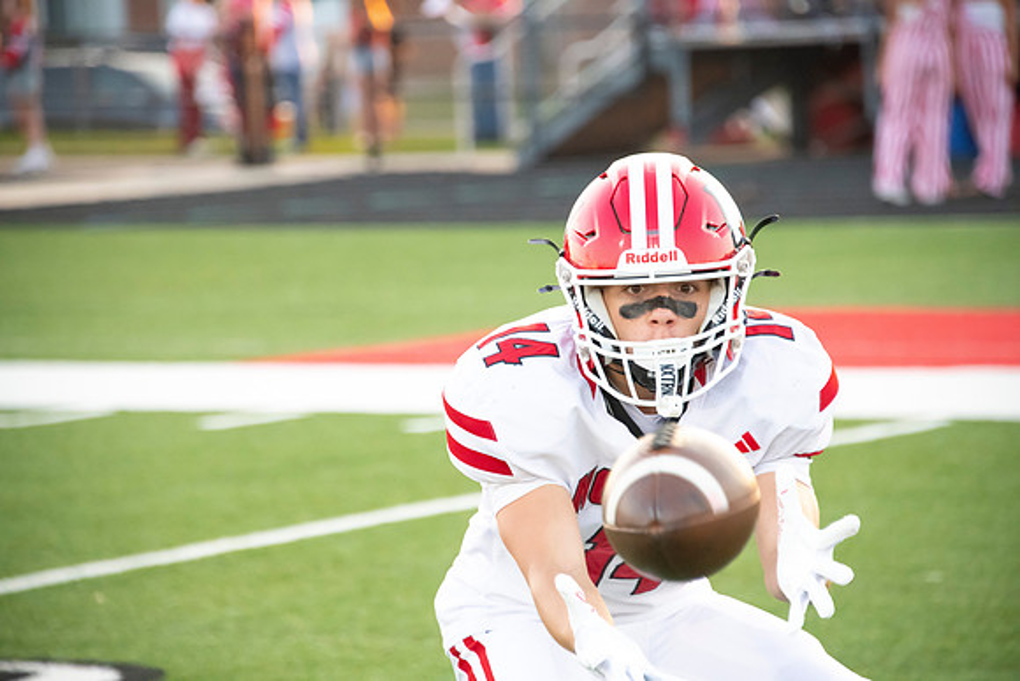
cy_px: 340
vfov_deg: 6.5
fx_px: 5951
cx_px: 510
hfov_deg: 9.8
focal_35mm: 210
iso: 4000
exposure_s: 1/800
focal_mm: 210
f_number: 5.6
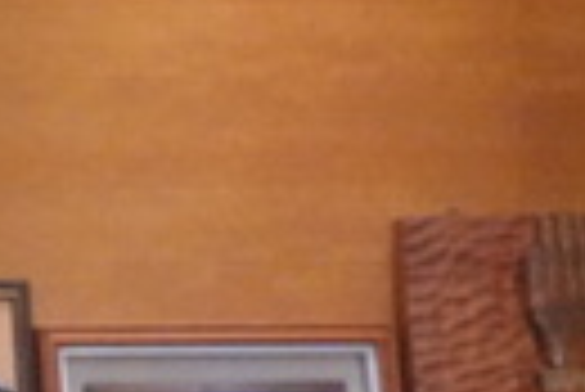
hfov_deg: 7.1
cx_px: -918
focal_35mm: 269
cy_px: 309
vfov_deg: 5.1
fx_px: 4376
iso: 5000
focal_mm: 18.3
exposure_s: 1/50
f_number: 5.6
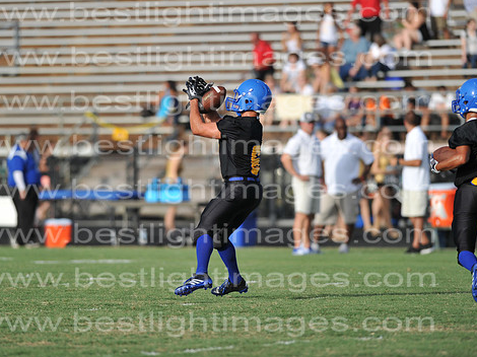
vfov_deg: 4.2
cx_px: 206
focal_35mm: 356
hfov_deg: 5.6
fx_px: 4903
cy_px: 169
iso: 400
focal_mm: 300
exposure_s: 1/5000
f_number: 3.2
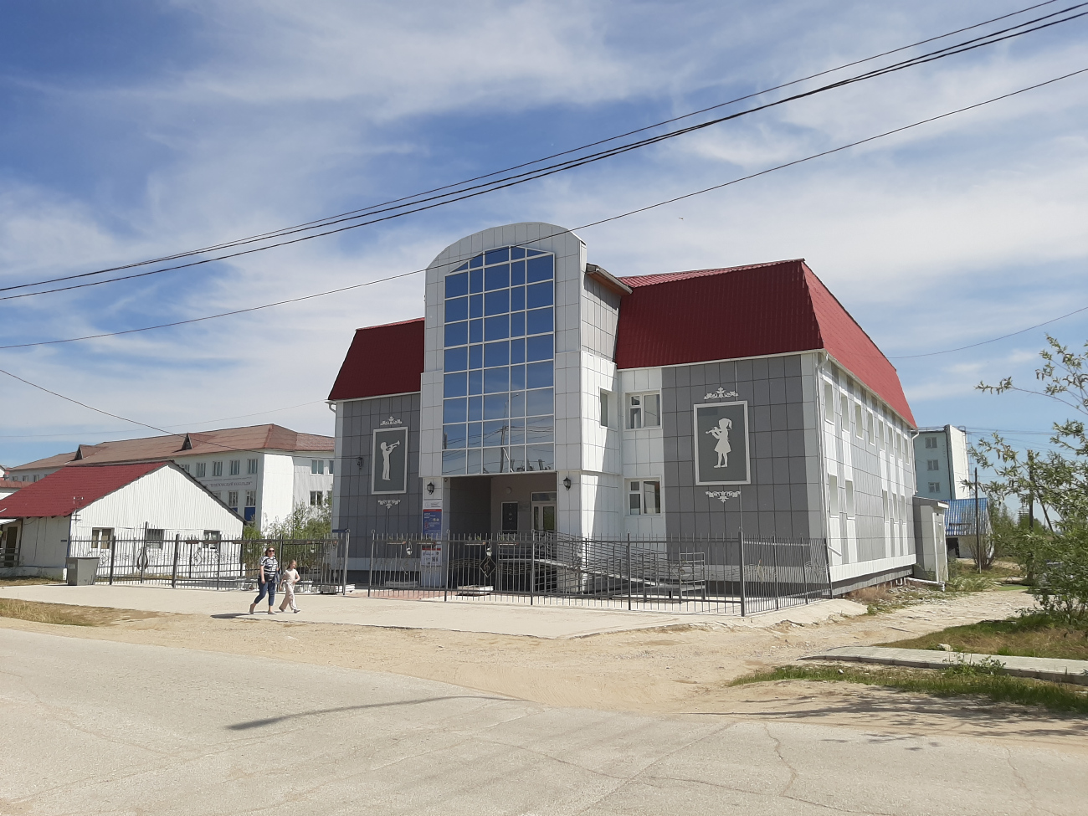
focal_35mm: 26
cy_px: 408
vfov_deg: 53.1
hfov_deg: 67.3
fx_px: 817
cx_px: 544
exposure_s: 1/4098
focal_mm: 3.93
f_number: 1.7
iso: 40
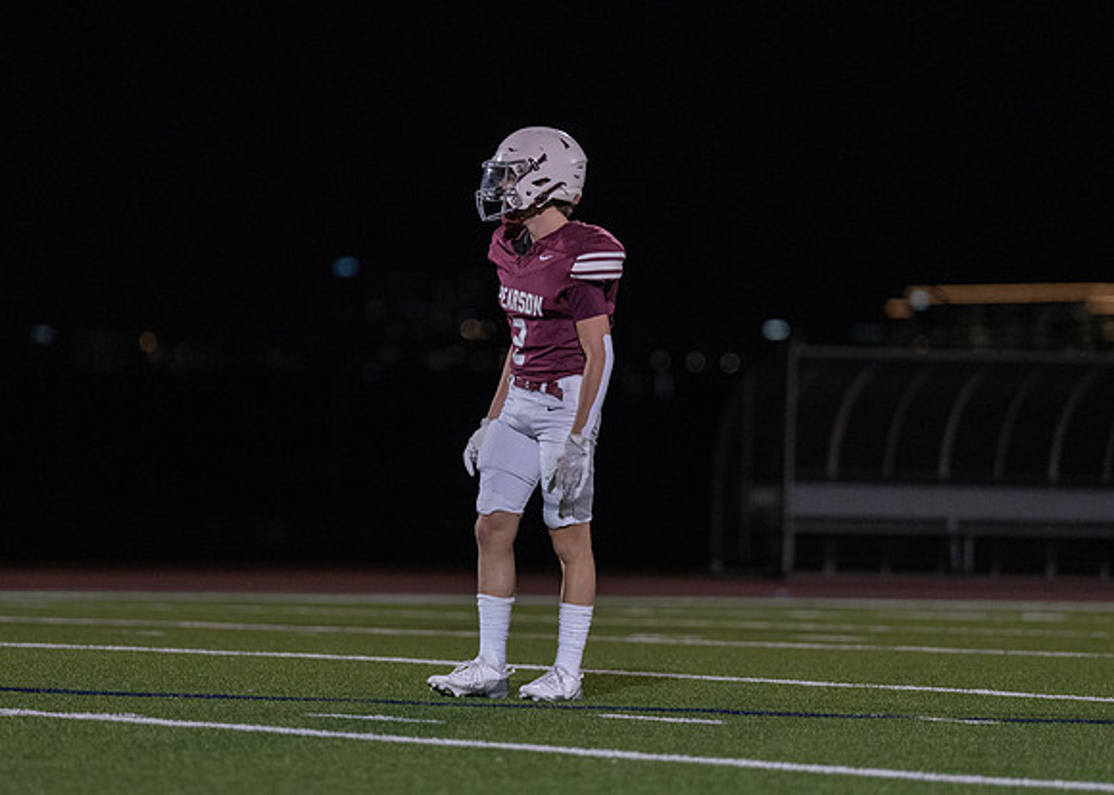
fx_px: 8940
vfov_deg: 5.1
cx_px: 508
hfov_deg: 7.1
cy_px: 370
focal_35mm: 283
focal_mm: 200
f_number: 2.8
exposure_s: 1/1000
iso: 4000
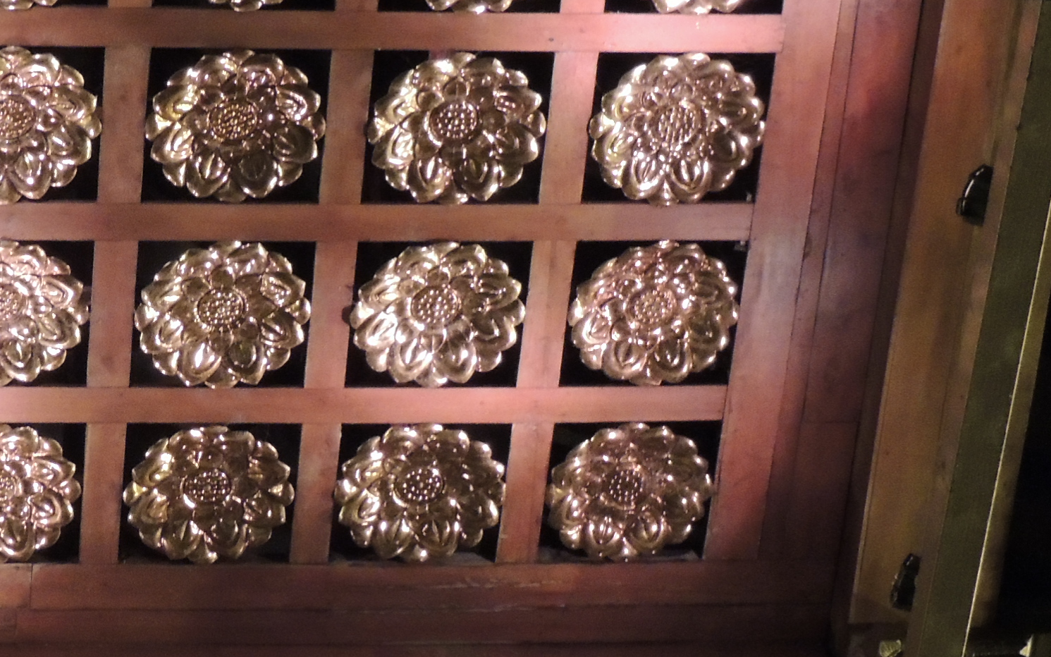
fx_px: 4984
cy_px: 293
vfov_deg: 7.5
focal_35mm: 174
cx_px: 107
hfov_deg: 12.0
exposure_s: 1/15
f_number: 3.9
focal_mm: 13.3
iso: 800
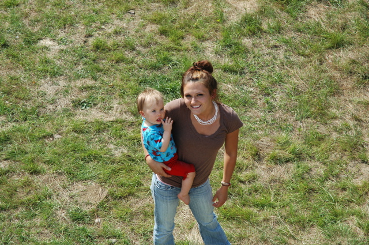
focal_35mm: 105
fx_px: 1075
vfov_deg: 13.0
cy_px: 122
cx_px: 184
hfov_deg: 19.5
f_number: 8
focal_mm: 70
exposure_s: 1/250
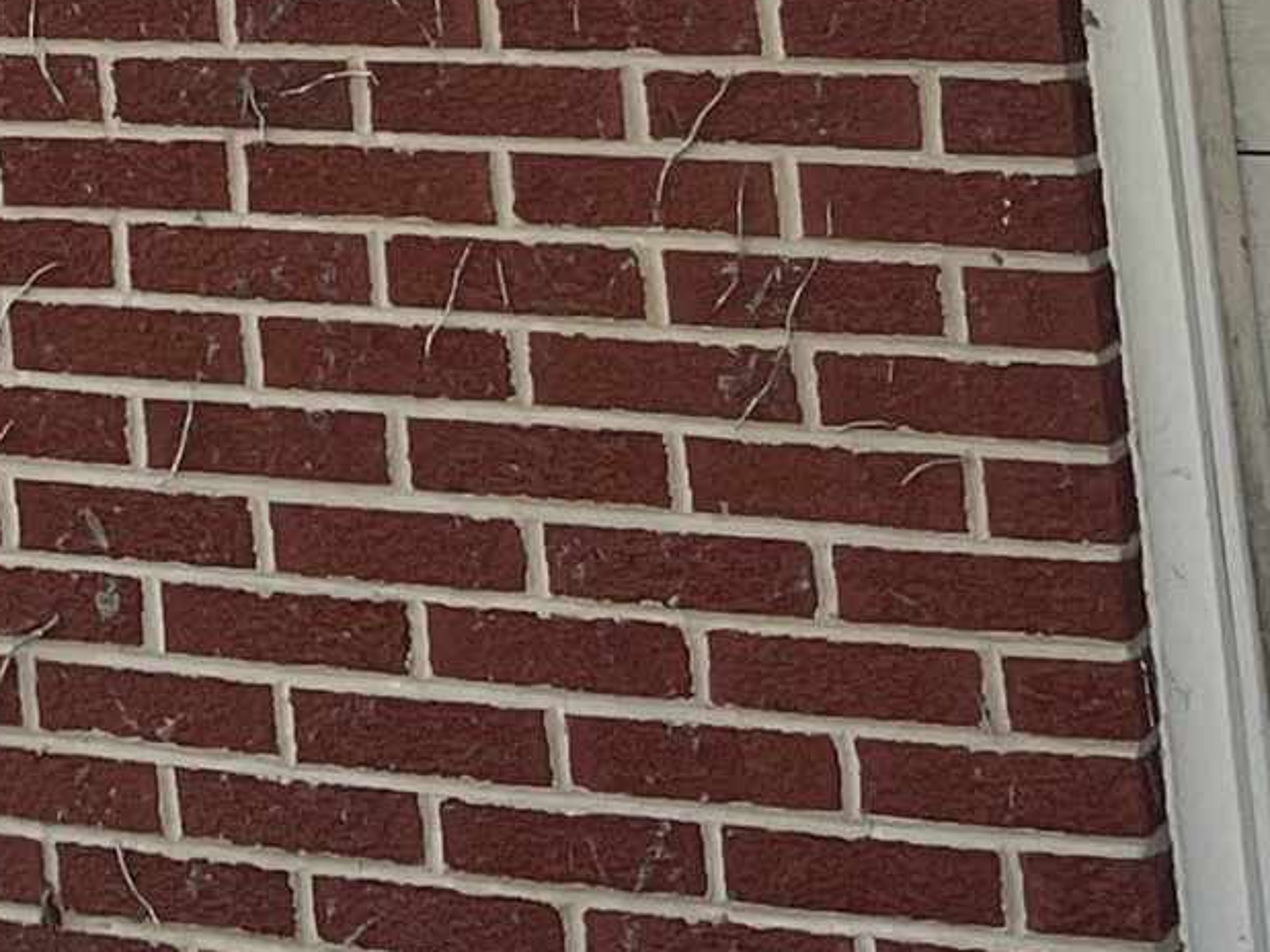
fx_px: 4732
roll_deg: +1.5
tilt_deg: +11.7
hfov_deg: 12.9
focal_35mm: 129
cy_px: -1243
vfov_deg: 10.2
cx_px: -1405
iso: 50
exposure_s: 1/542
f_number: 1.6
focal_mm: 5.1
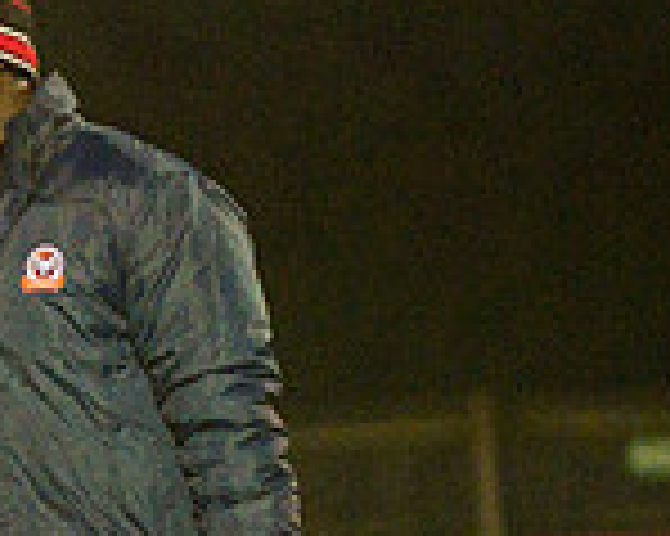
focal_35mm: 923
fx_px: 18291
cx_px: -602
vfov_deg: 1.7
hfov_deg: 2.1
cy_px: 811
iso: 5000
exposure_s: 1/800
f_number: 2.8
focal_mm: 145
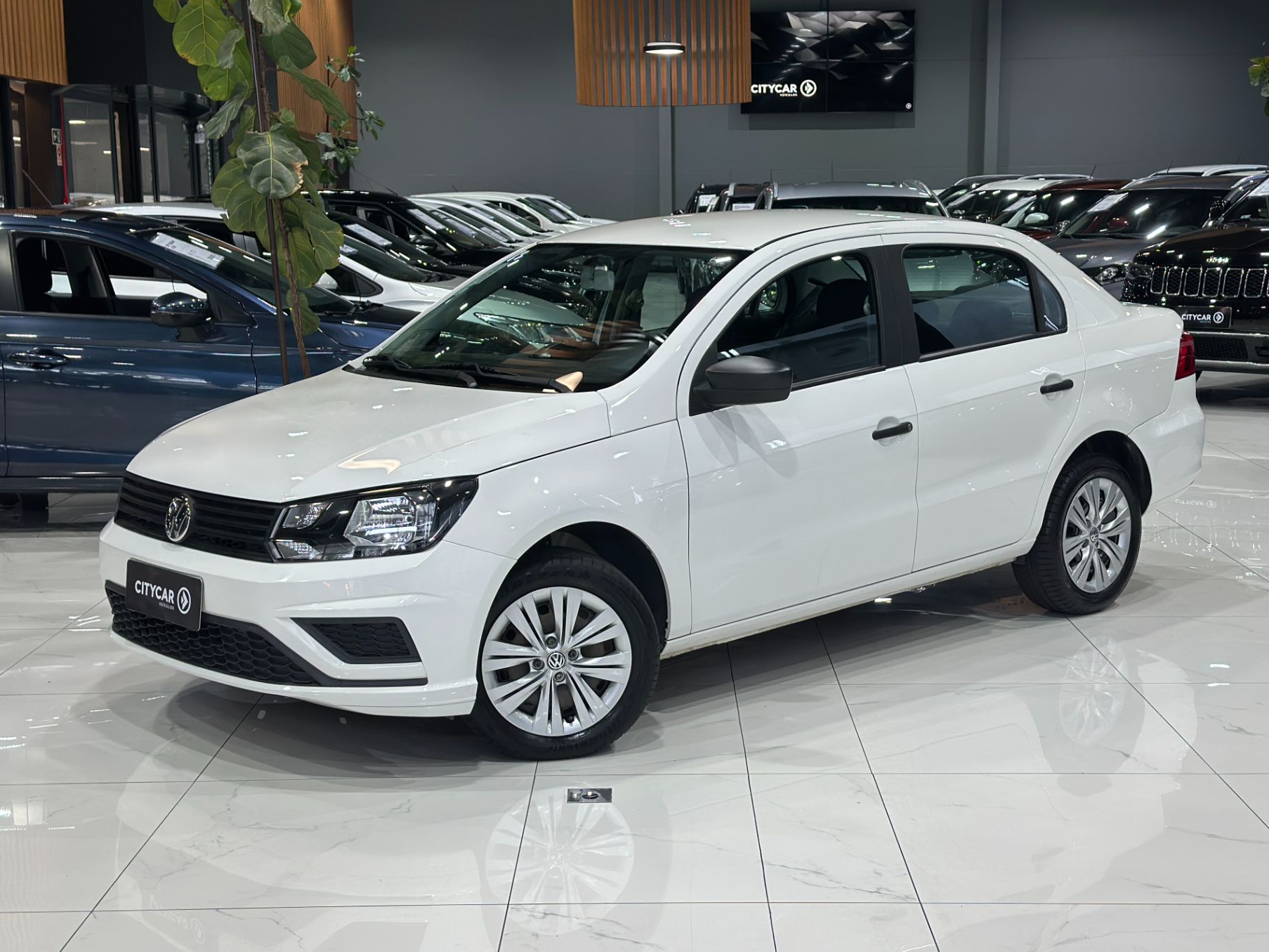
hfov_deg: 37.5
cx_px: 649
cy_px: 471
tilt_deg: -9.2
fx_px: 1870
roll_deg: +0.2
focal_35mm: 51
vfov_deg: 28.6
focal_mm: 6.86
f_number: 1.78
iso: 100
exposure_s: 1/120
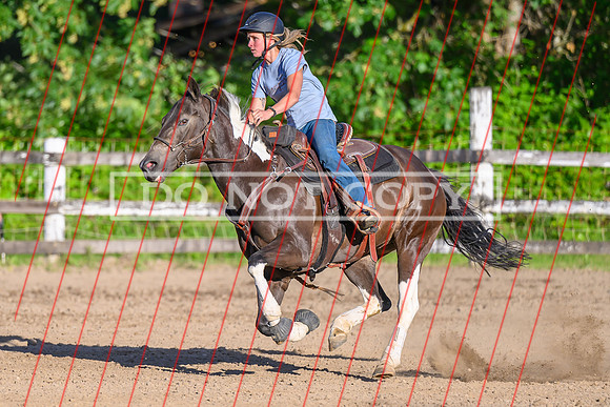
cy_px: 230
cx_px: 251
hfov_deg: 5.5
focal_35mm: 373
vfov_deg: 3.7
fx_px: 6328
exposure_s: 1/2500
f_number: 2.8
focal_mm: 200
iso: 200
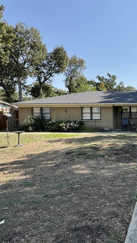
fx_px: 136
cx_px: 134
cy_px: 122
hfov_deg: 46.0
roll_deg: +0.2
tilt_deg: -2.1
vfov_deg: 83.8
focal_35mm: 21
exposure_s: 1/1256
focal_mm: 2.22
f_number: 2.2
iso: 40
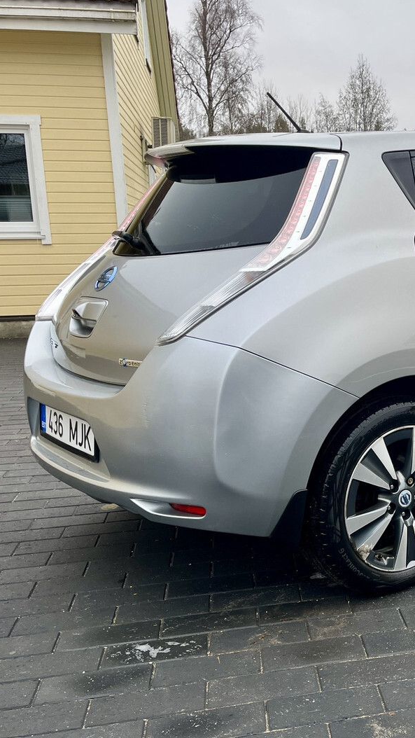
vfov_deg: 47.4
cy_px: 374
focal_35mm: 43
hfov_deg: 25.7
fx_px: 841
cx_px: 455
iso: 50
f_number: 1.6
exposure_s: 1/121
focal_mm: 5.1
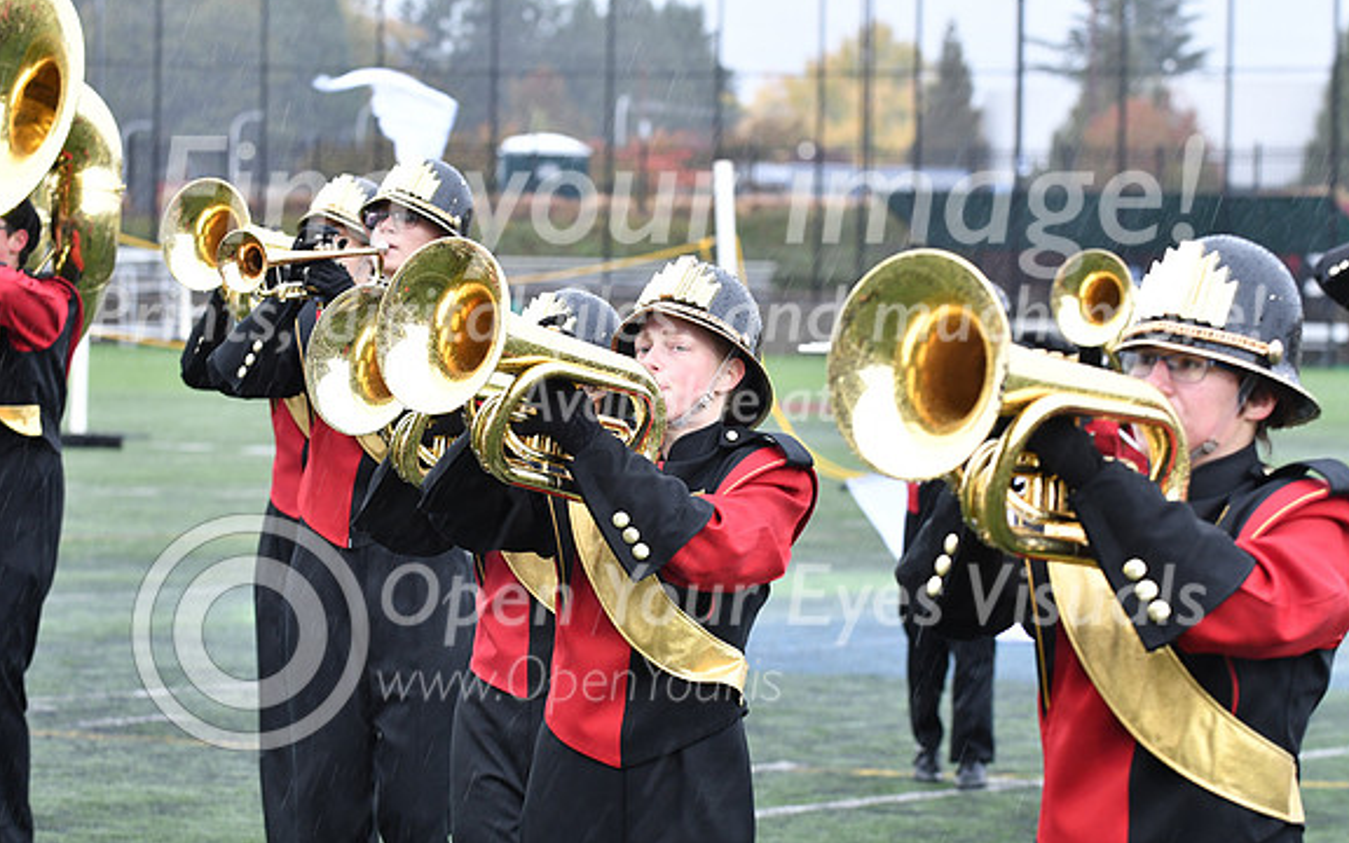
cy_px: 439
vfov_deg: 8.4
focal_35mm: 157
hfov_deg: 13.3
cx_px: 677
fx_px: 5772
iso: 640
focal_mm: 102
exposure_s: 1/125
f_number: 5
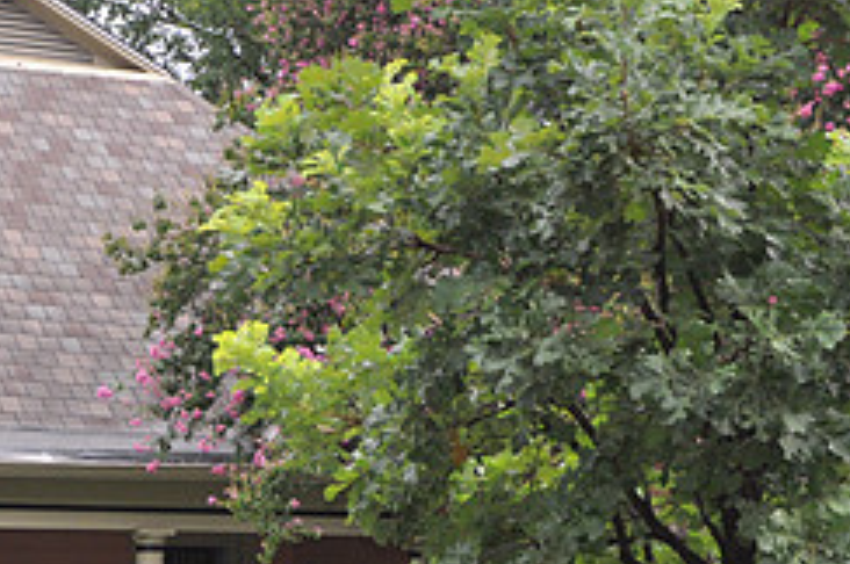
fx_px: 2853
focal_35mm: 121
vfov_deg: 11.2
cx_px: 105
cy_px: 538
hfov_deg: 16.7
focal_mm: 34
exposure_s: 1/125
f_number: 4.2
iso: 720
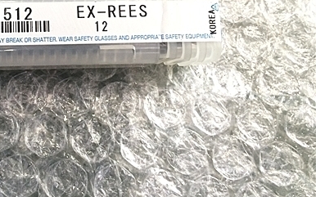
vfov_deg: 24.6
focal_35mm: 51
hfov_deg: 37.9
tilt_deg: -80.5
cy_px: 21
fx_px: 439
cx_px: 55
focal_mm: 4.15
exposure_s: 1/33
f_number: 2.2
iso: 80
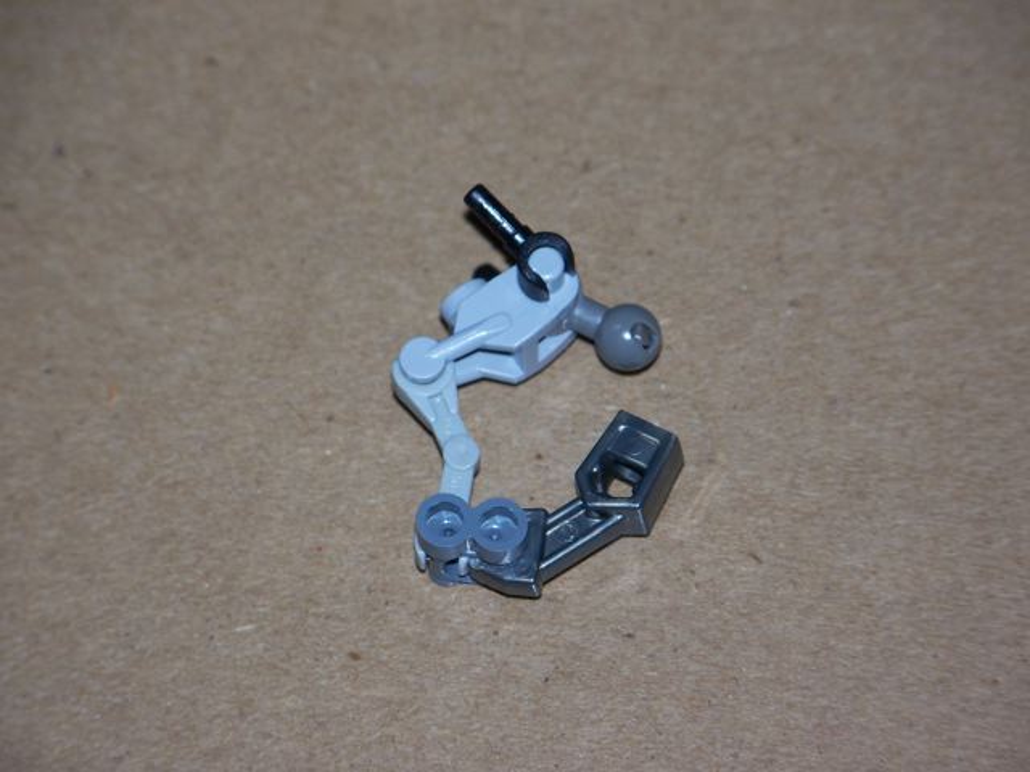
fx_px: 10325
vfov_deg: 4.3
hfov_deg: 5.7
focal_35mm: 347
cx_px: 515
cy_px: 386
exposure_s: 1/80
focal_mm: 57.7
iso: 64
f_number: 4.5
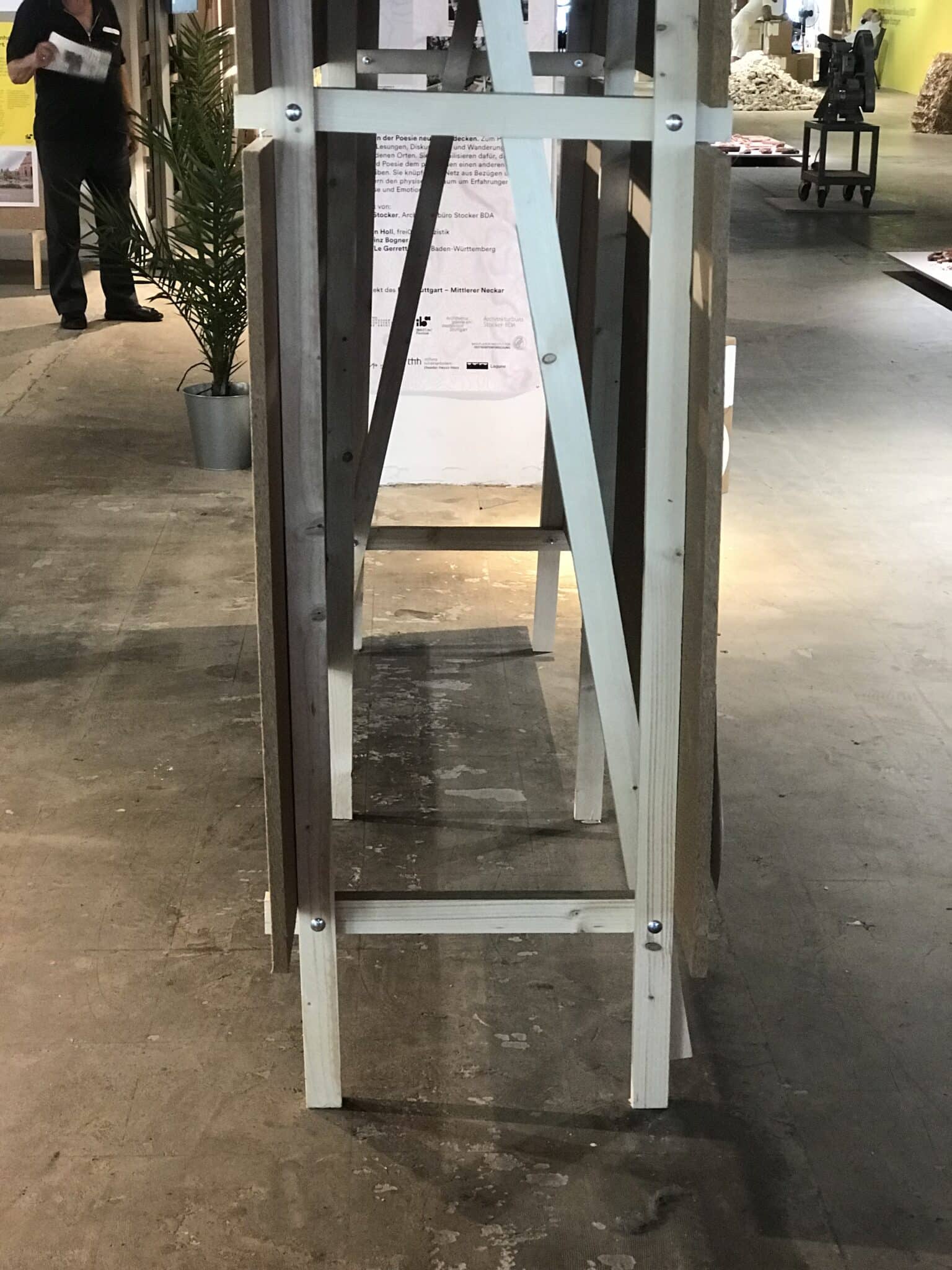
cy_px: 635
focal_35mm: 57
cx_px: 476
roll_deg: -0.4
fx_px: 2090
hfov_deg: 25.7
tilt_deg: -15.5
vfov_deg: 33.8
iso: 400
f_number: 2.8
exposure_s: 1/67
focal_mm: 6.6
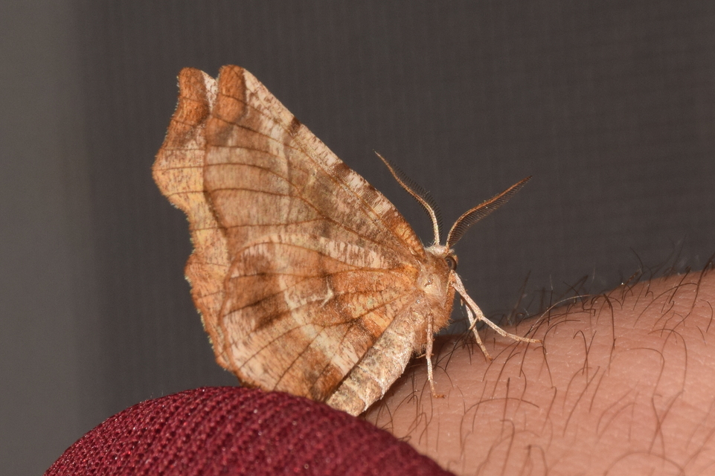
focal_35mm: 210
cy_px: 238
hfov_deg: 9.8
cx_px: 358
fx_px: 4169
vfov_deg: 6.5
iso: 400
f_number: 16
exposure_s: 1/160
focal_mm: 140
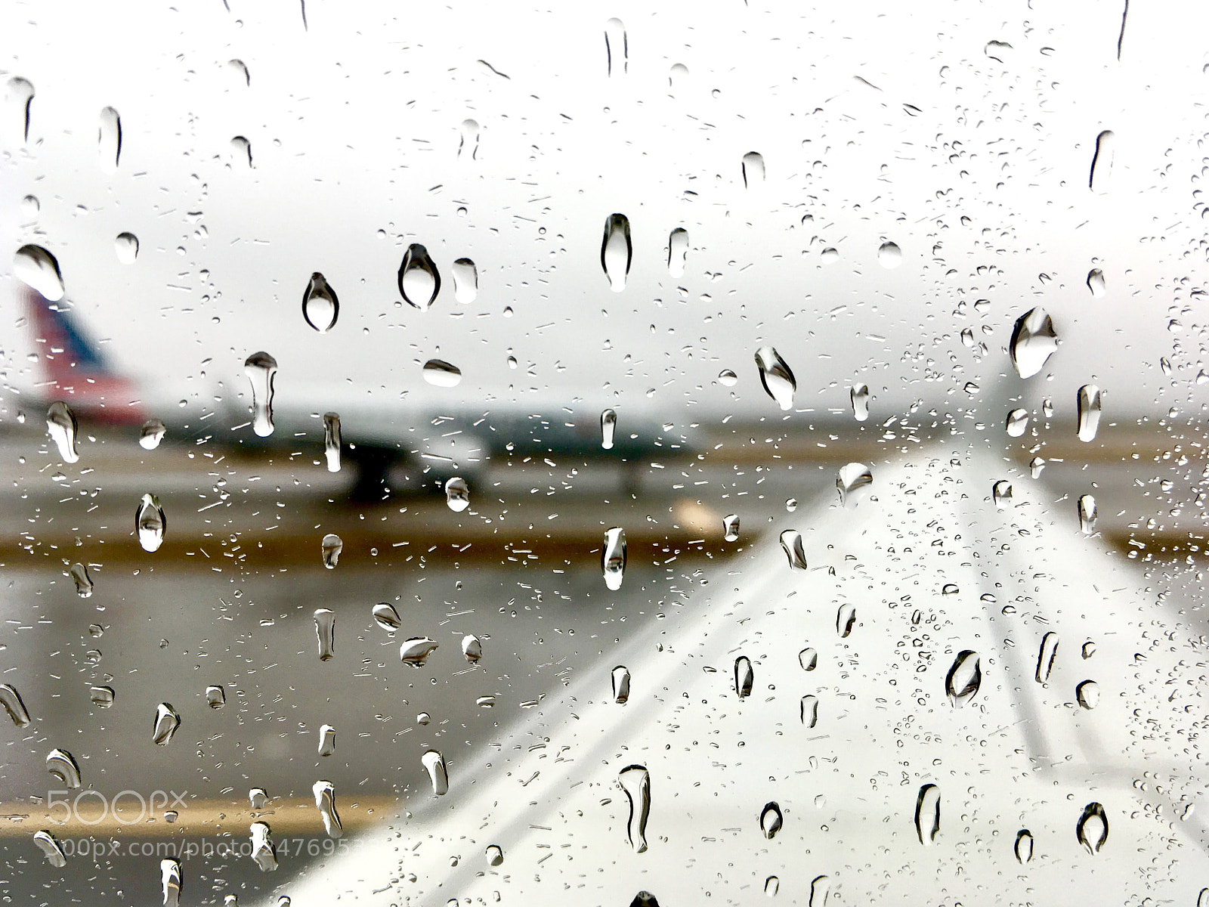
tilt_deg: -2.3
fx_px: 1013
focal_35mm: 29
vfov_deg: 48.2
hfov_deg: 61.7
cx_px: 604
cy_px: 454
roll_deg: -1.5
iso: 25
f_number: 2.2
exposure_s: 1/120
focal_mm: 4.15
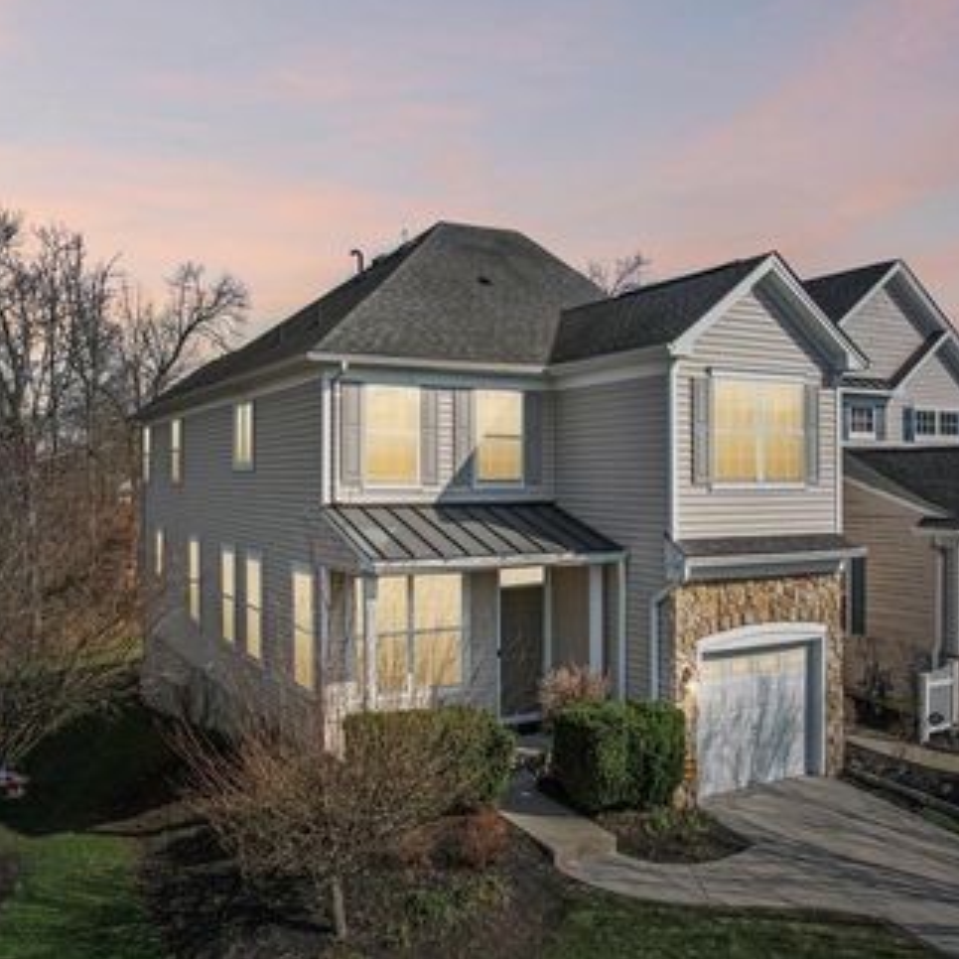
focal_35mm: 29
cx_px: 477
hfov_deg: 55.6
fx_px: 909
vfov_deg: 55.6
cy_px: 466
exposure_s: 1/2500
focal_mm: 8.4
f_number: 2.8
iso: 130
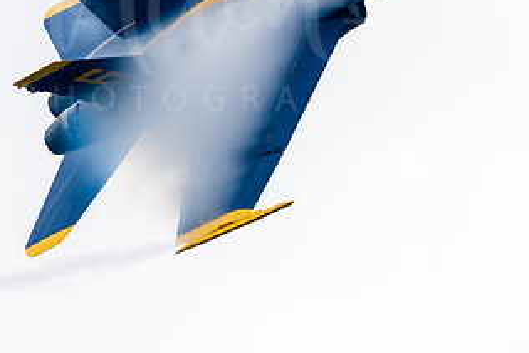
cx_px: 321
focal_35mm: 1197
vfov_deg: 1.1
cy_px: 31
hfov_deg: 1.7
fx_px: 17588
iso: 320
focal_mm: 600
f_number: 6.3
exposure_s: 1/3200
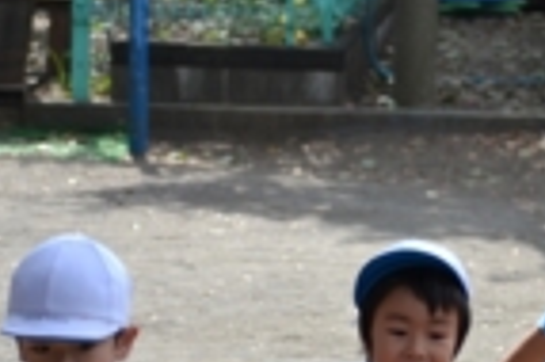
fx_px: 5837
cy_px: 318
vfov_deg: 3.6
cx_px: 431
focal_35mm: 386
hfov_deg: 5.3
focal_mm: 92
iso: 400
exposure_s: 1/1250
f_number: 5
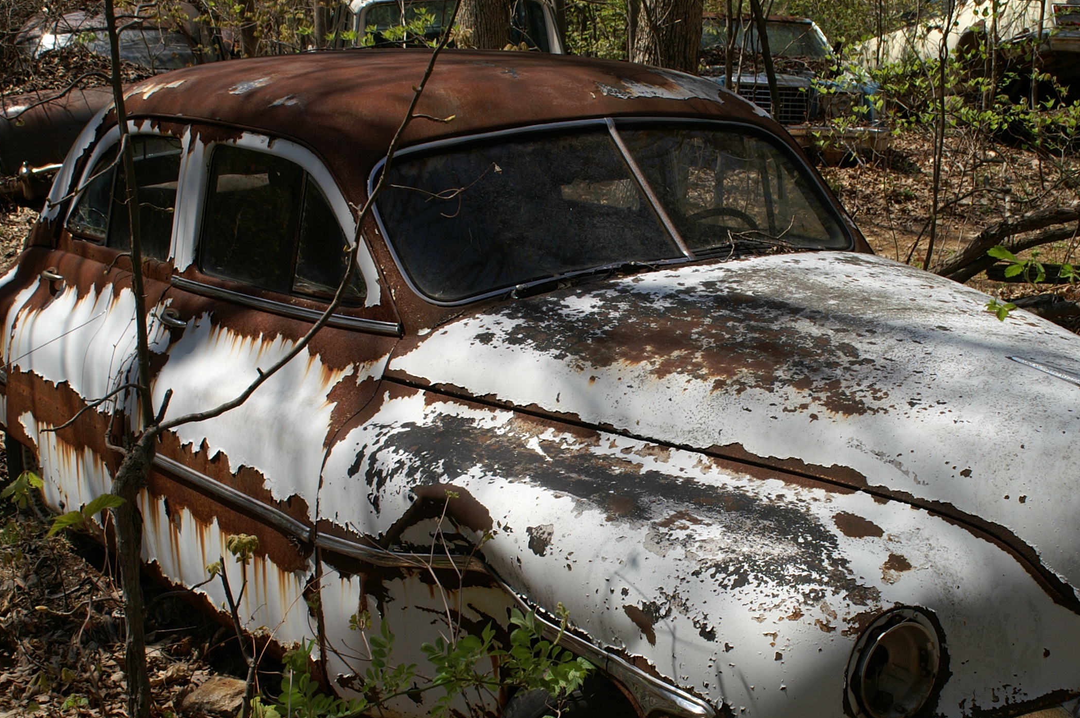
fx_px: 1798
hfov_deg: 33.3
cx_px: 666
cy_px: 449
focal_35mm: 60
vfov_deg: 22.5
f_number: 9
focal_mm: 28
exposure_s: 1/300
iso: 125
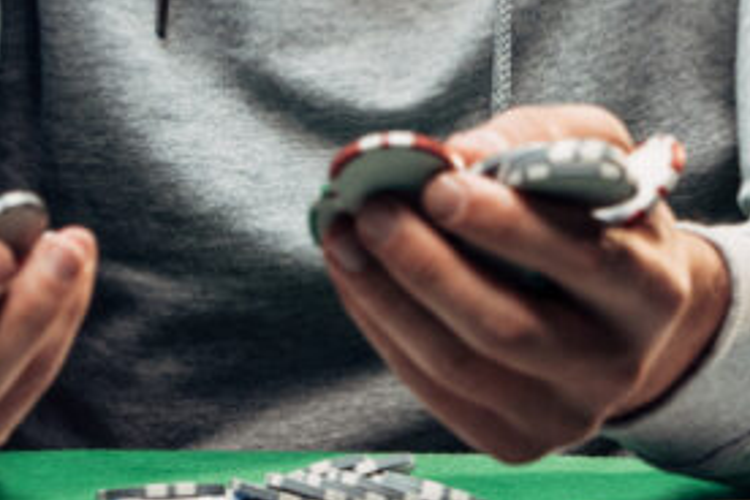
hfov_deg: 4.7
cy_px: -302
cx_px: 549
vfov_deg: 3.1
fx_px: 9145
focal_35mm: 439
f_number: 5
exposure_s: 1/200
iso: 100
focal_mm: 102
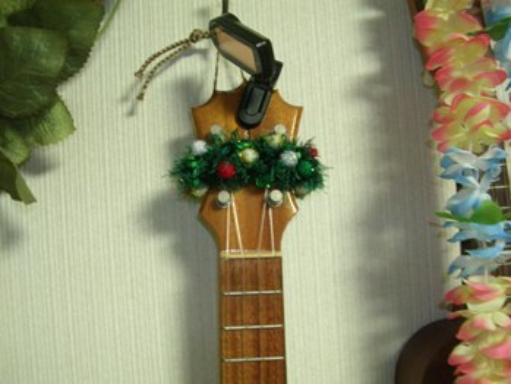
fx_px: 561
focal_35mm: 38
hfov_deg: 49.0
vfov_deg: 37.7
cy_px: 192
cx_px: 256
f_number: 2.8
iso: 200
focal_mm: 5.8
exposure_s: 1/12.8
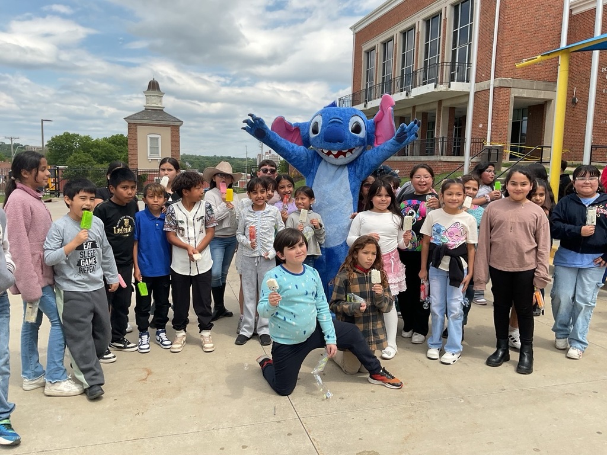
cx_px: 304
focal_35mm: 29
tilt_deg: -9.3
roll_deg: -1.4
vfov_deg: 48.2
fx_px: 509
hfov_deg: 61.7
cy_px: 228
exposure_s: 1/1577
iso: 16
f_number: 1.8
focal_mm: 3
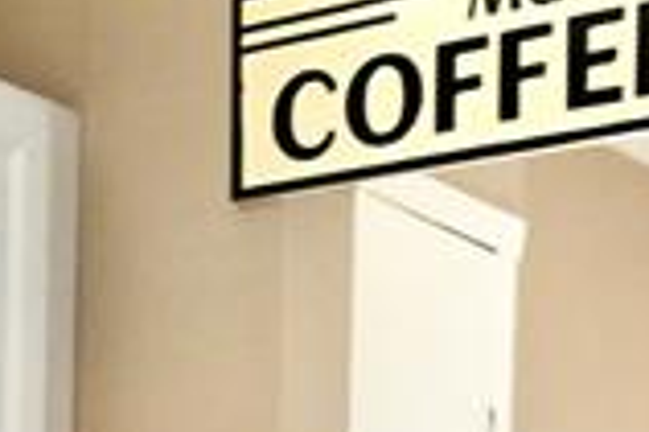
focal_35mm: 156
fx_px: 2809
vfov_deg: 7.9
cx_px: -25
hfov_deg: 13.0
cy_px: 1175
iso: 1800
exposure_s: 1/125
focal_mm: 24
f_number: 4
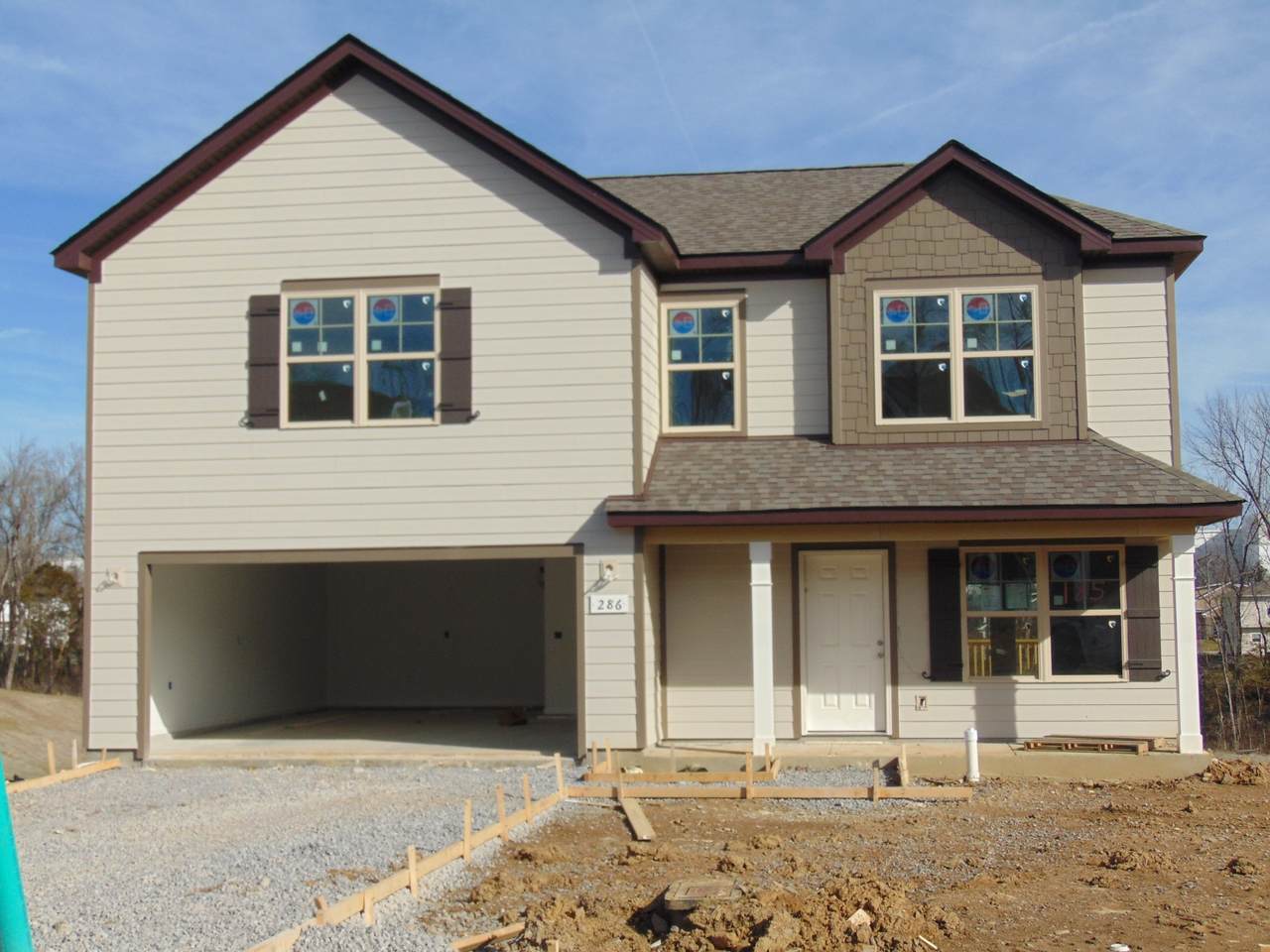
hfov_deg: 38.2
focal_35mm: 50
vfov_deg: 29.1
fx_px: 1834
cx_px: 635
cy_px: 476
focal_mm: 9
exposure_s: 1/250
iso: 80
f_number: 9
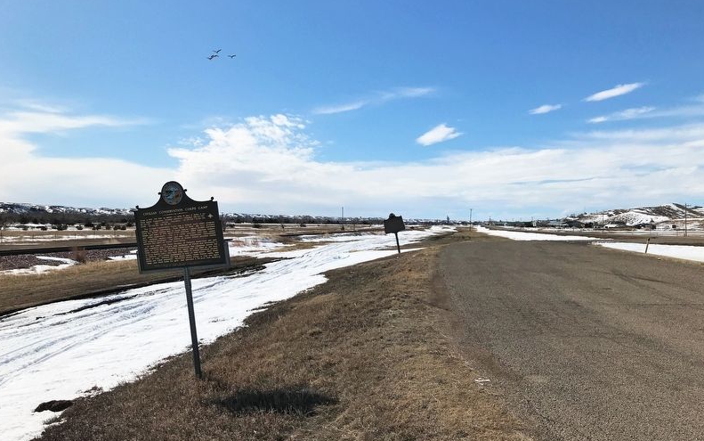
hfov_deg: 62.9
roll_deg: -1.2
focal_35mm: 30
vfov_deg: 41.9
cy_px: 220
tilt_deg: -0.2
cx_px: 351
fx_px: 576
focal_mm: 3.99
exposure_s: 1/9615
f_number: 1.8
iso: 25
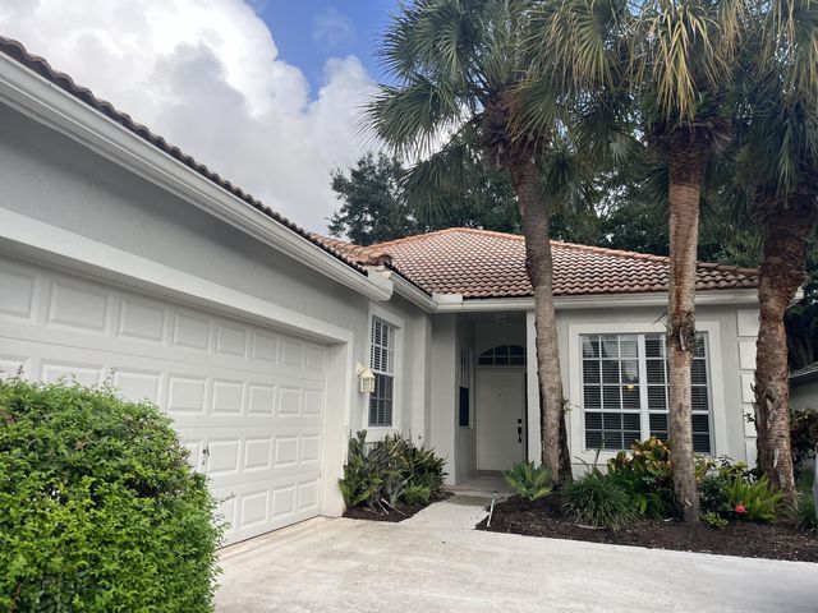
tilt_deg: +9.6
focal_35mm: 26
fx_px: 614
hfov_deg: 67.3
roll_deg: -1.0
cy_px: 306
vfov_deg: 53.1
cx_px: 409
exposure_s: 1/1018
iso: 50
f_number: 1.6
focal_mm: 5.1
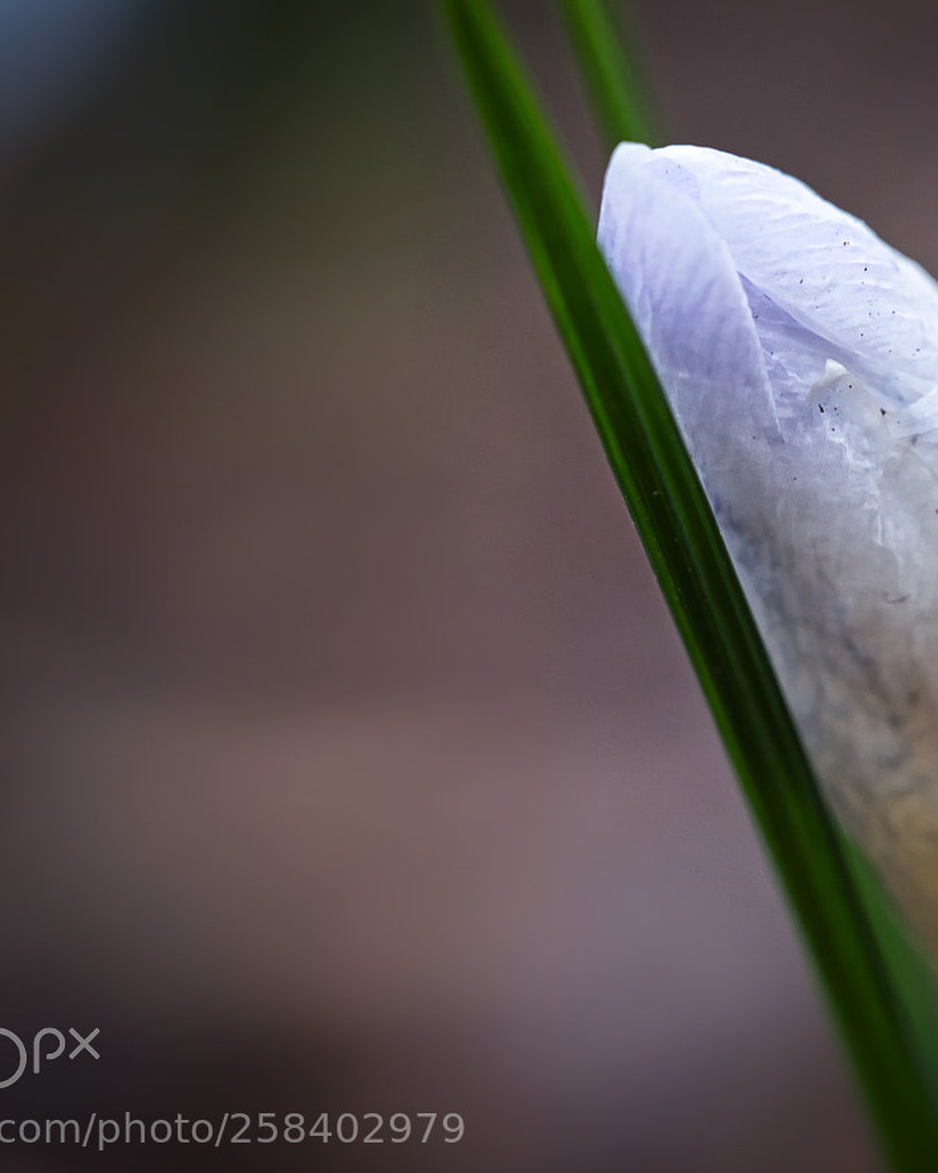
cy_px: 524
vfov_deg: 12.6
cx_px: 832
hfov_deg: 10.0
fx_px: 5310
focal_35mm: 153
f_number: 8
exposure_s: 1/40
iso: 800
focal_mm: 90
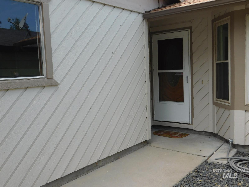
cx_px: 124
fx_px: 259
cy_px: 94
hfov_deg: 51.4
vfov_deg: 39.7
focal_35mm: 36
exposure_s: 1/500
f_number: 3.5
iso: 125
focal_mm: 6.3
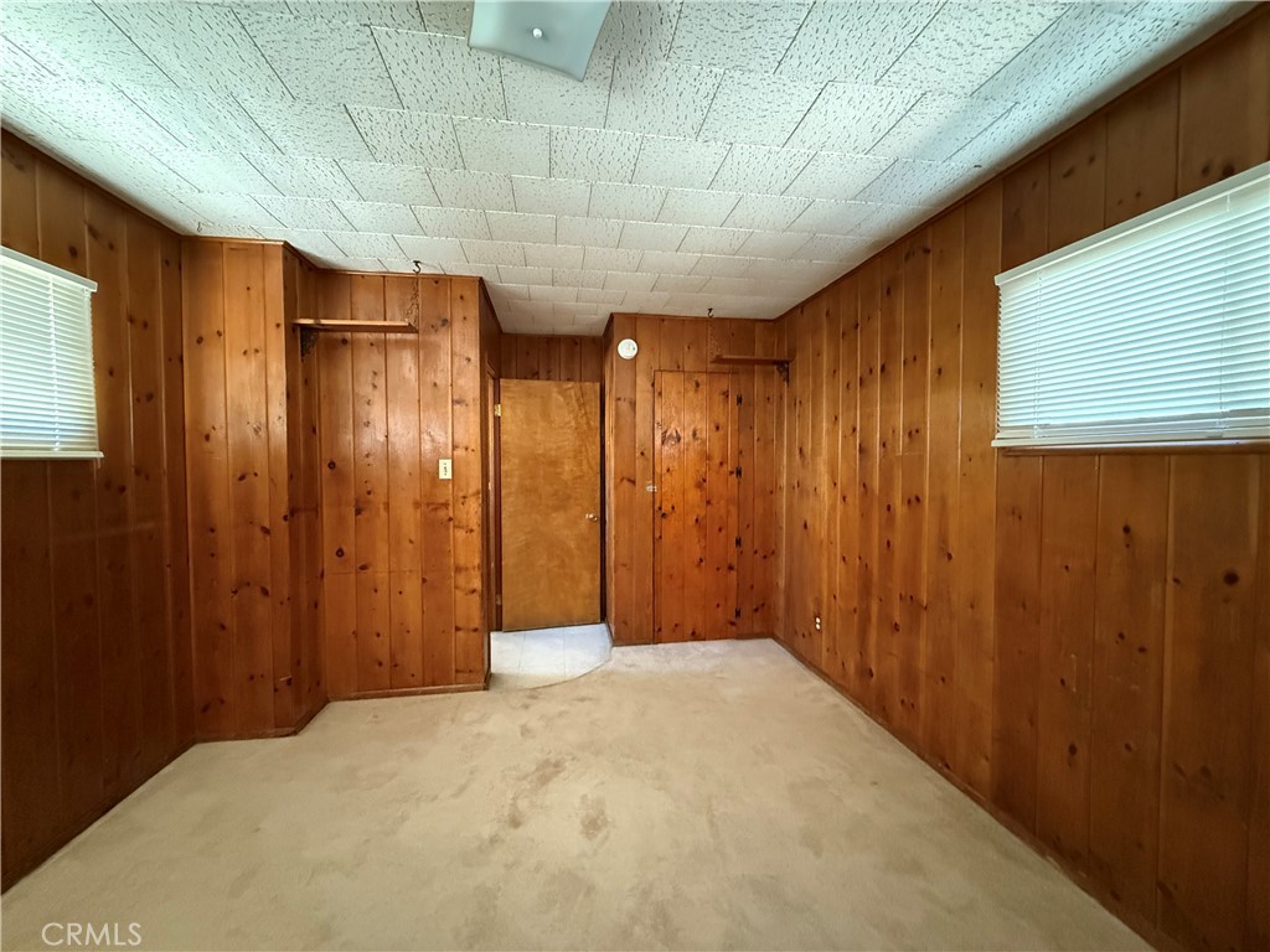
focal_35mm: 14
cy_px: 476
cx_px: 635
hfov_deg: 102.1
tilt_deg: -1.6
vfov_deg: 85.7
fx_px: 514
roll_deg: +0.7
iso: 1600
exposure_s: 1/40
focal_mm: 2.22
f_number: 2.2
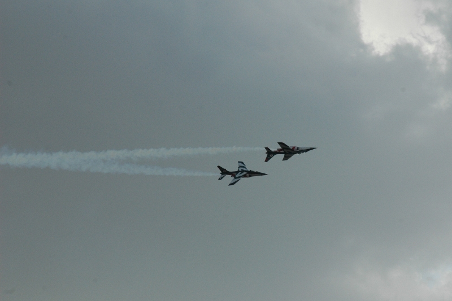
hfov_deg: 19.5
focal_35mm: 105
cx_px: 226
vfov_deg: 13.0
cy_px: 150
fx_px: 1318
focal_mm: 70
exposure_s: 1/500
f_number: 11
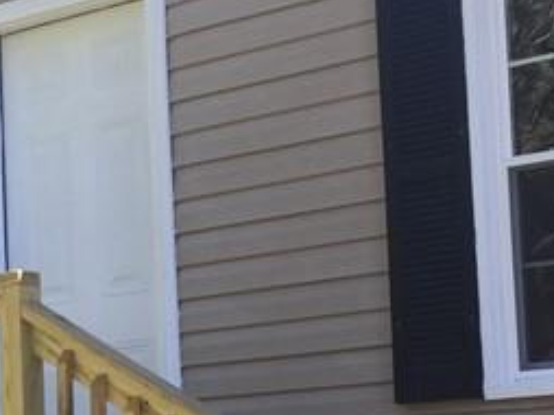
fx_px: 1871
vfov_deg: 12.6
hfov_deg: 16.5
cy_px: 367
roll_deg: +0.4
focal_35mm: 117
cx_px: 9
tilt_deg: +5.2
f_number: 2.2
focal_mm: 4.15
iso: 32
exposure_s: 1/255
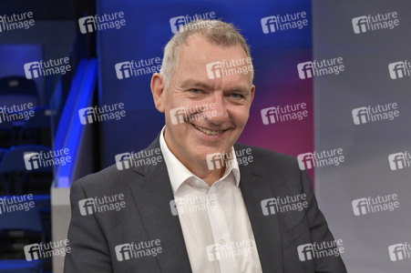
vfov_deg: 21.9
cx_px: 206
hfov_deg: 32.4
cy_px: 136
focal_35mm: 62
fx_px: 707
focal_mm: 62
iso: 2500
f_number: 6.3
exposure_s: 1/200
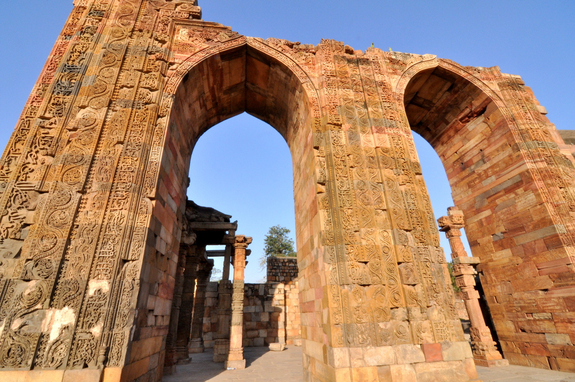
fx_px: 263
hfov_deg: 95.0
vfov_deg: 71.9
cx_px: 288
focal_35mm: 16
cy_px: 191
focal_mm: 11
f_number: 22
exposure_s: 1/60
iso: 640
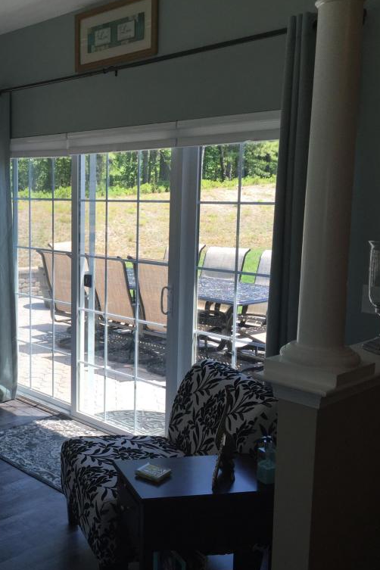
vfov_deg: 47.4
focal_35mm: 41
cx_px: 0
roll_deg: +0.3
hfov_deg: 30.3
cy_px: 283
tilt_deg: -7.8
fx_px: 649
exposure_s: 1/356
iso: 32
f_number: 2.2
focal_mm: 4.15
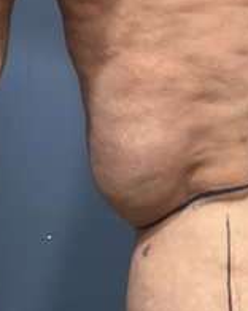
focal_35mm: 116
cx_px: 21
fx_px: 1064
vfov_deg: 16.6
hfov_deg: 13.2
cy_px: 142
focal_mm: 3
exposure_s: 1/40
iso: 200
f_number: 1.8
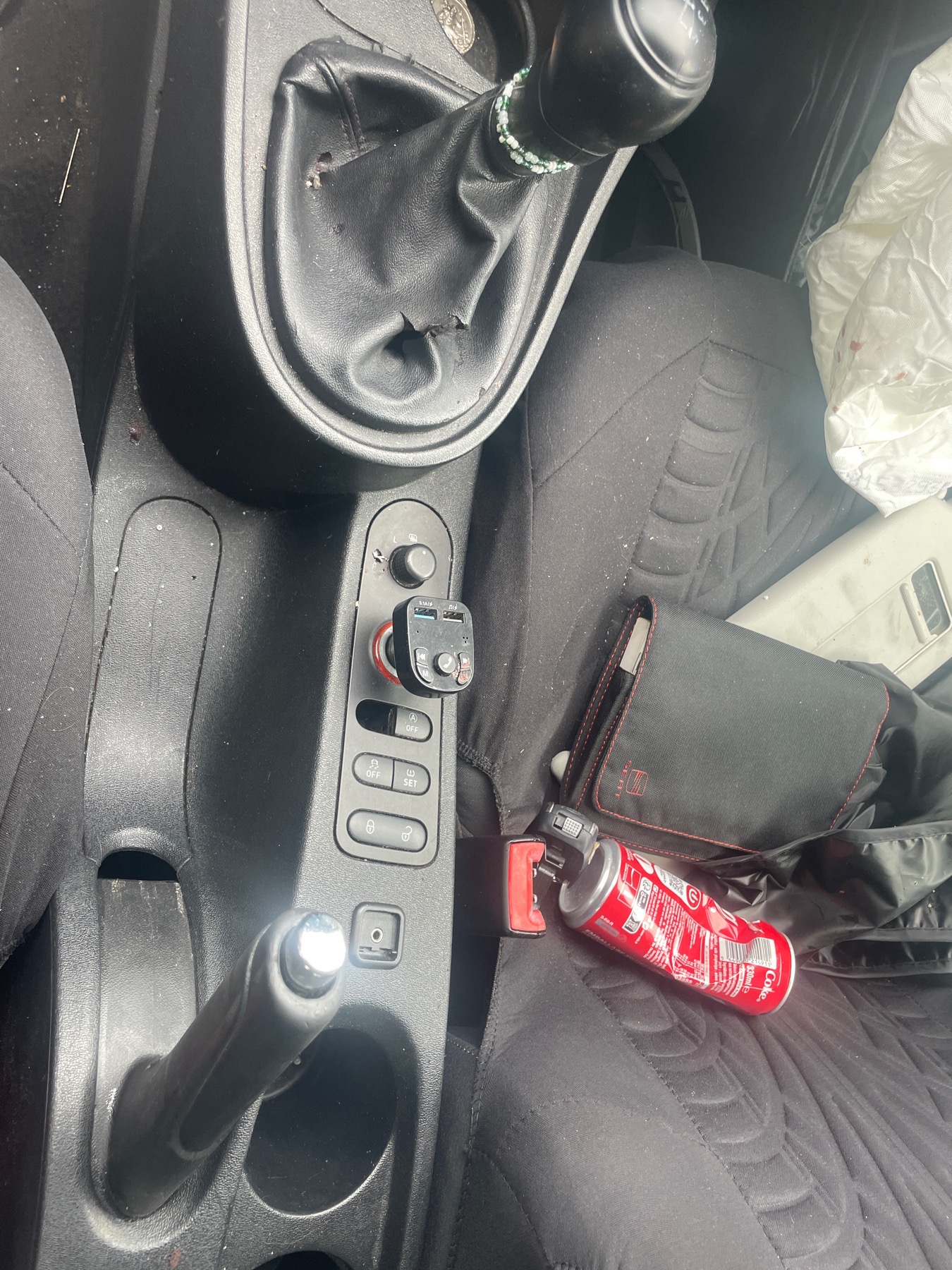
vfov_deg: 67.3
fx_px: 953
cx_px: 476
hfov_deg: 53.1
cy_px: 635
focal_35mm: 26
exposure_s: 1/121
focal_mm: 4.2
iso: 80
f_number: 1.6
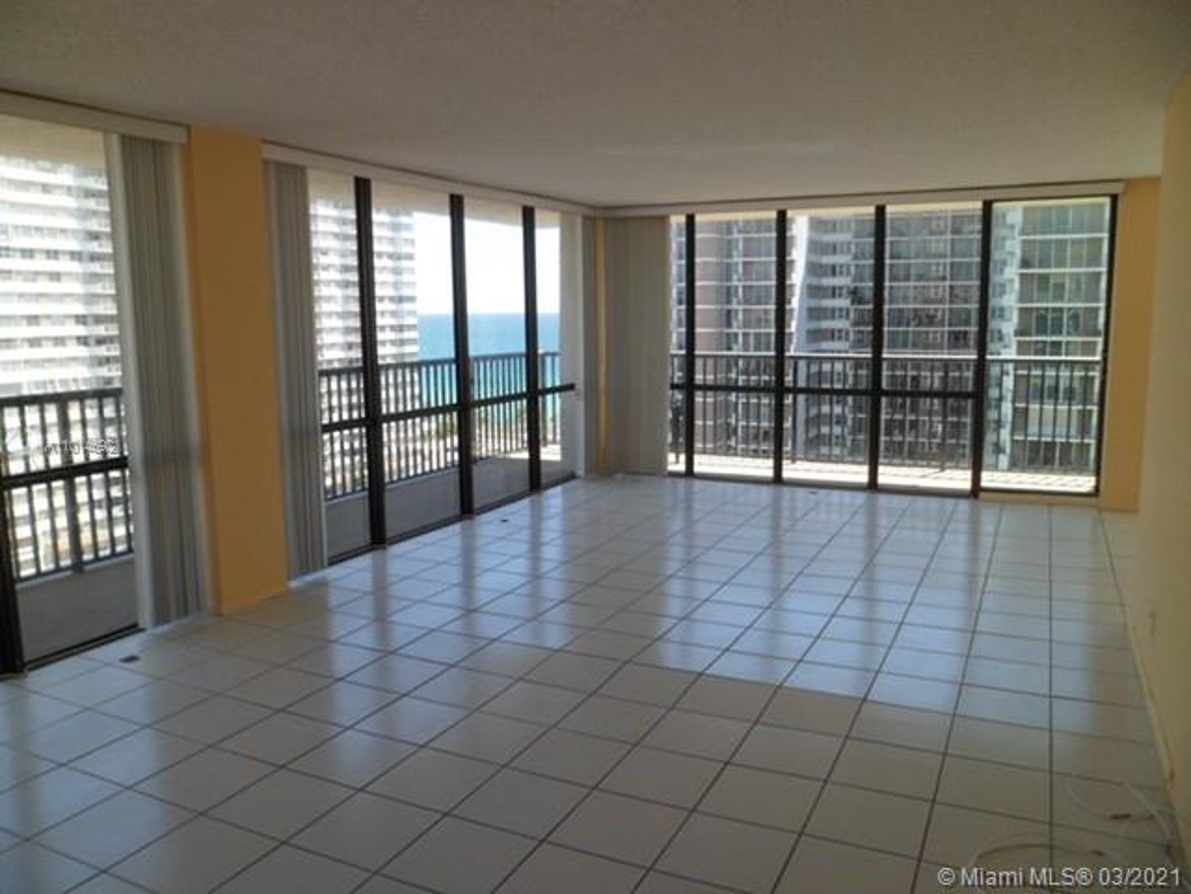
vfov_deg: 53.1
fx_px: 895
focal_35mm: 26
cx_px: 596
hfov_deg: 67.3
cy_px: 447
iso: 80
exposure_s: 1/180
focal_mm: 4.9
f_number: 3.3
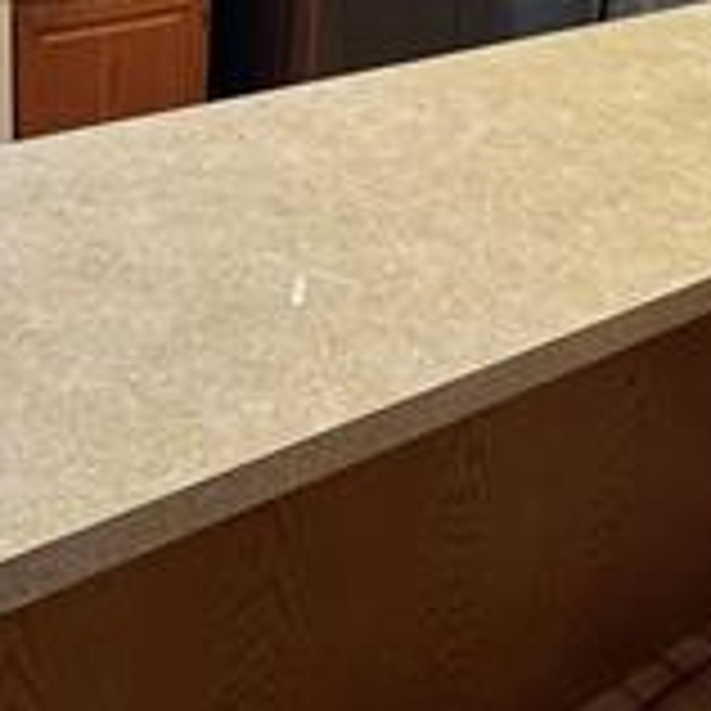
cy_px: 68
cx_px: 274
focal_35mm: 60
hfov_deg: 28.5
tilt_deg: -11.9
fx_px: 1394
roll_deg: -2.3
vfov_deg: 27.5
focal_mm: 2.22
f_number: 2.2
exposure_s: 1/120
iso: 250
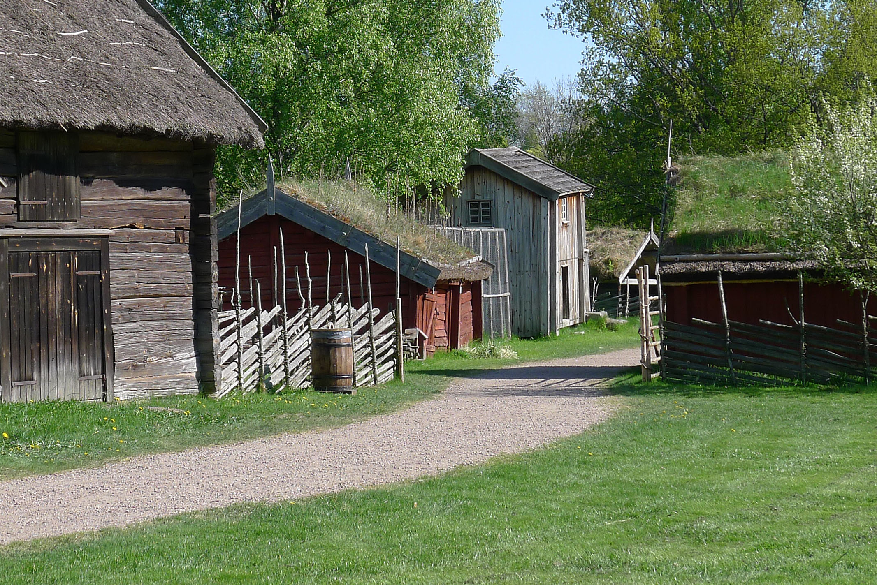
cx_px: 316
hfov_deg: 16.6
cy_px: 118
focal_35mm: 123
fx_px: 2997
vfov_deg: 11.1
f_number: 4
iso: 80
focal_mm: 14.9
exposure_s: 1/400
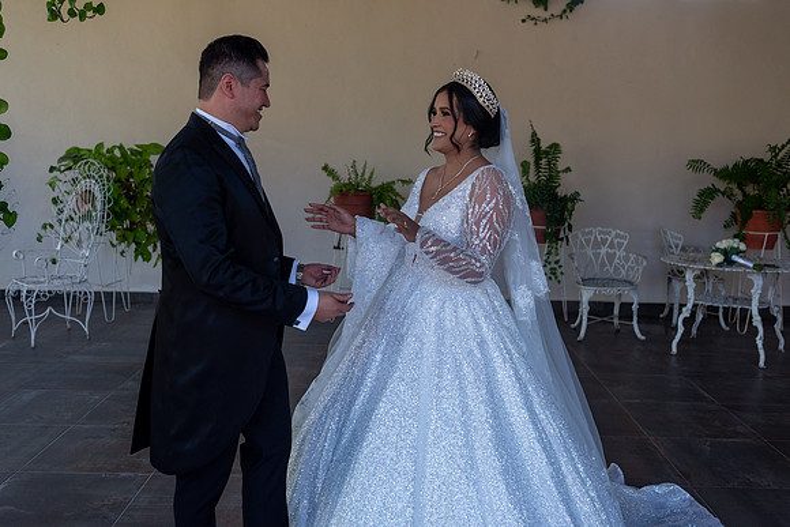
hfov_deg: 54.4
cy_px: 264
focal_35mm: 35
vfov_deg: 37.9
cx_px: 395
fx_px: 768
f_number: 4.5
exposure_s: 1/800
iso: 800
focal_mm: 35
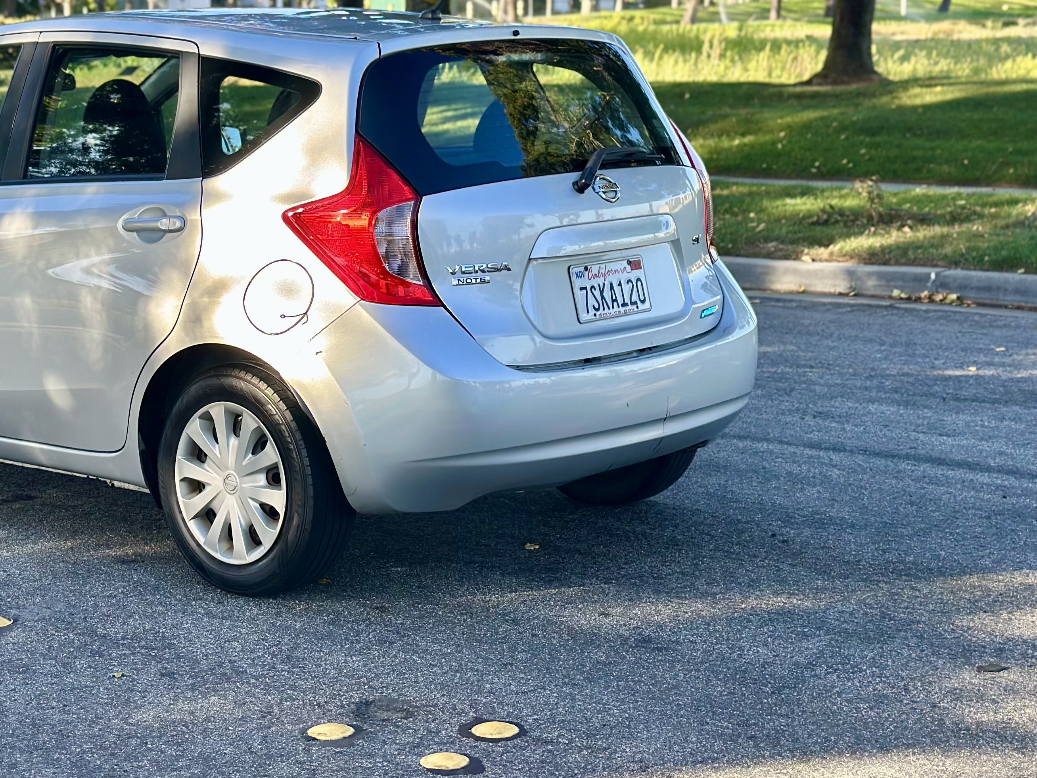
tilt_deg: -7.5
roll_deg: +1.1
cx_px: 254
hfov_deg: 26.0
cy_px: 267
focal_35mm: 74
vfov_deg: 19.8
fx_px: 2217
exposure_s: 1/872
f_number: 1.78
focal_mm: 6.86
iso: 80
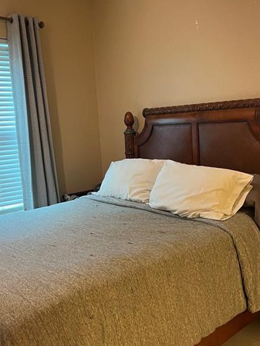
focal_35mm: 38
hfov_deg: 37.7
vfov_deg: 49.0
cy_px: 179
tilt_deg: -8.8
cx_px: 121
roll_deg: +3.6
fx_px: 380
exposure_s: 1/60
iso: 320
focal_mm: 5.7
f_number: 1.5
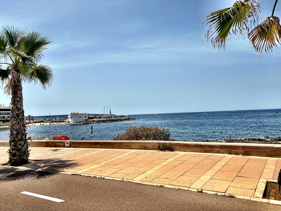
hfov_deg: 67.3
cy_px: 106
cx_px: 140
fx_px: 211
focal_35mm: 26
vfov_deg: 53.1
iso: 50
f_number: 1.6
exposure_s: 1/8850
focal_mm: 5.96
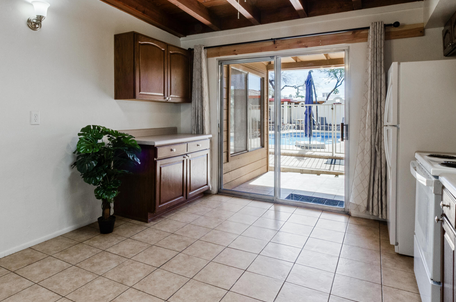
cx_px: 200
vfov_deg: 56.8
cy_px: 131
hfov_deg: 78.3
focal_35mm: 22
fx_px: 278
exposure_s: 1/3
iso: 200
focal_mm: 10
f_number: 22
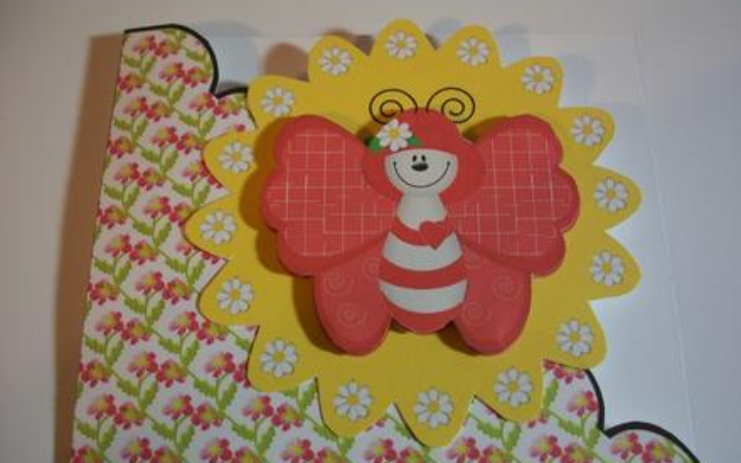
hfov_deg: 51.5
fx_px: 767
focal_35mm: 38
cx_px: 377
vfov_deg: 33.5
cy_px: 273
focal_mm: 6.3
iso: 160
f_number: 3.1
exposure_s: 1/25
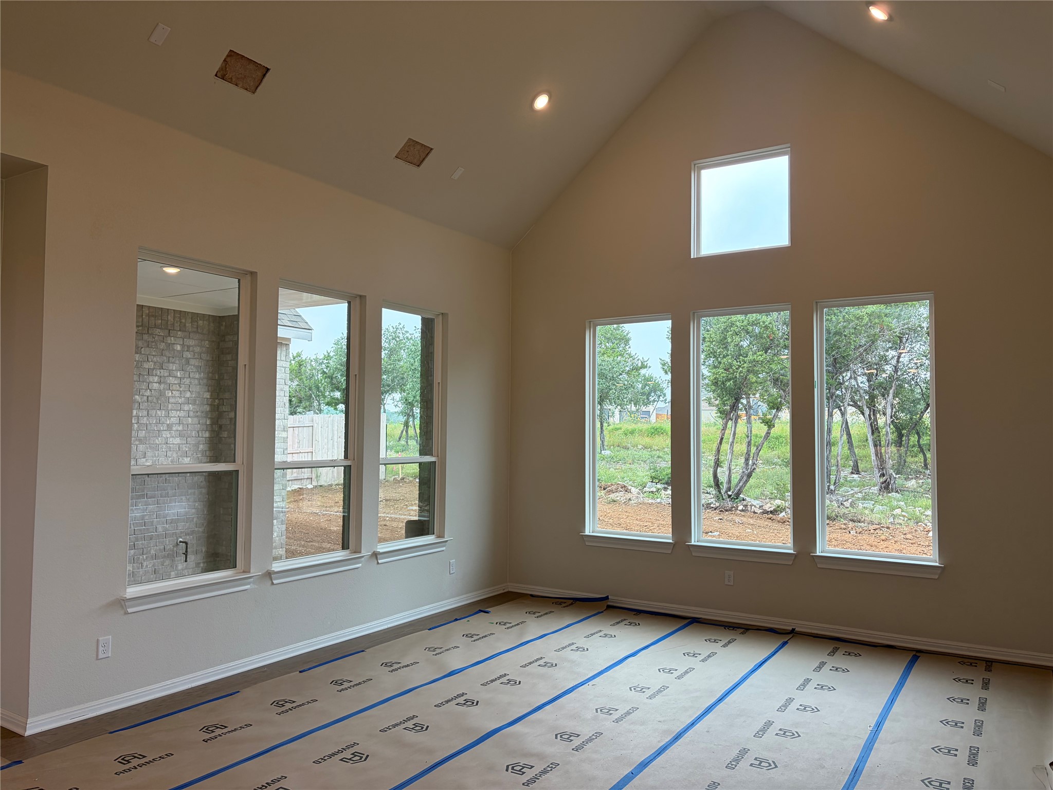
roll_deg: -0.1
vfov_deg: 53.1
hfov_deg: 67.3
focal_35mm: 26
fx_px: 791
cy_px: 395
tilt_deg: +3.1
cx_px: 526
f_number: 1.6
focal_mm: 5.96
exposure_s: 1/220
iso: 50
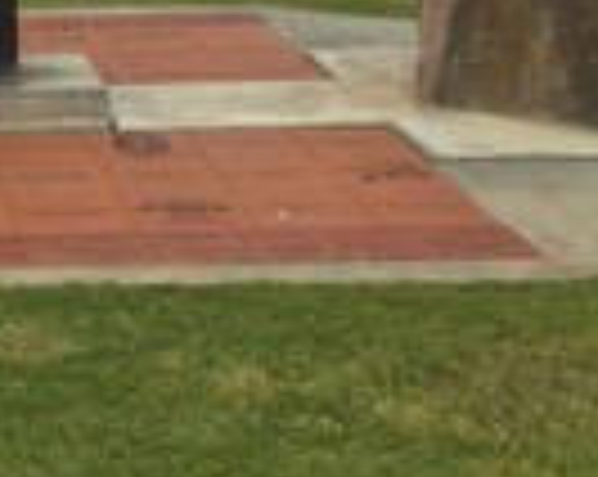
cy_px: -356
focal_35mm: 111
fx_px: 1962
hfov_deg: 16.1
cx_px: -243
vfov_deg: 12.7
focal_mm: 4.15
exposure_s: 1/1464
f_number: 2.2
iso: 32
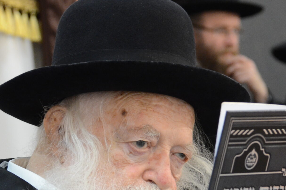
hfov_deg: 9.0
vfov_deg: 6.0
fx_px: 1807
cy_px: 169
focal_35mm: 228
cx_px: 173
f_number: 5.6
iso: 2000
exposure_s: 1/50
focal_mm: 72
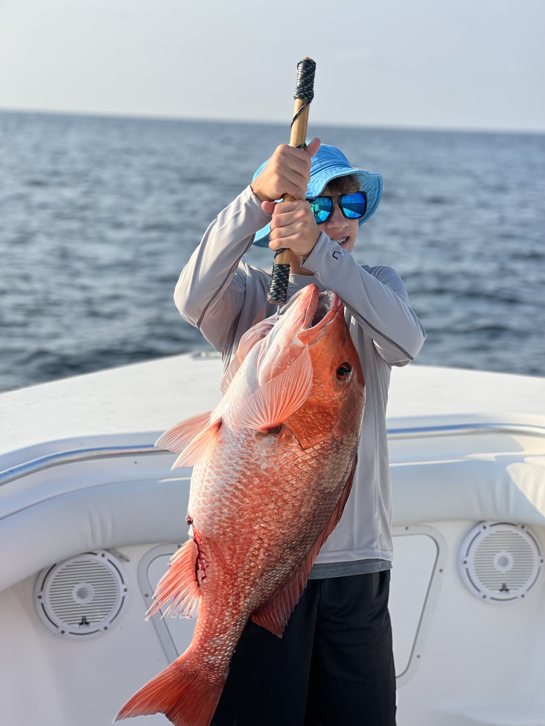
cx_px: 272
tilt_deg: -5.2
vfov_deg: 25.3
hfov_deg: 19.1
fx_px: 1616
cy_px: 363
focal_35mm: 77
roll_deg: -0.1
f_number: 2.8
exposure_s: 1/479
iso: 32
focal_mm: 9
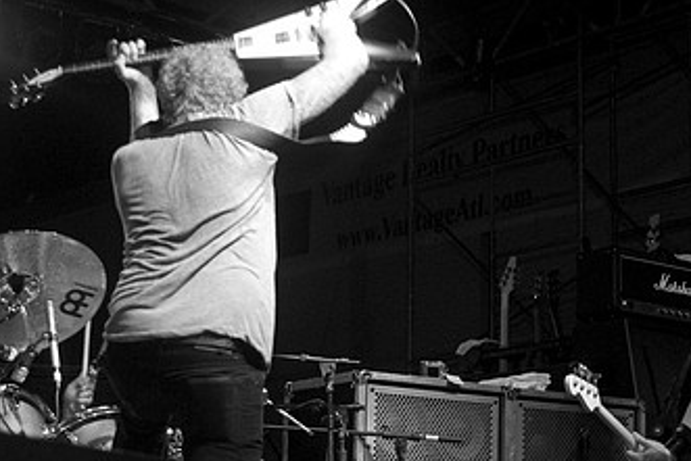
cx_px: 547
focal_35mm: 92
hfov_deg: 21.9
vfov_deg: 14.9
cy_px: 267
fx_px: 1764
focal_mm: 35
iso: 800
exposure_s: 1/160
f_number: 3.2
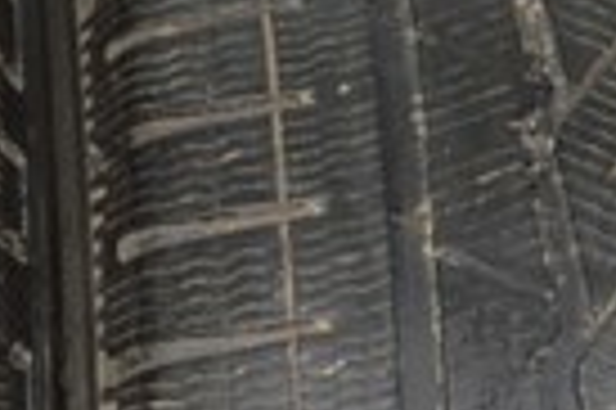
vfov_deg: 5.3
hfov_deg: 7.9
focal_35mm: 259
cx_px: -117
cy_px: 471
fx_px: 4422
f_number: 4
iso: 400
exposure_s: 1/80
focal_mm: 23
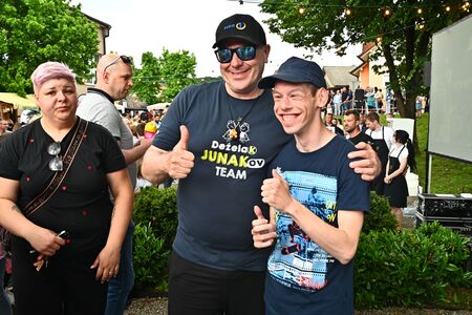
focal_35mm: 35
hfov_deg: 54.4
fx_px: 459
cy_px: 158
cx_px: 236
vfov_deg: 37.9
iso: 1600
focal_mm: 35
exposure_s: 1/250
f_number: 11
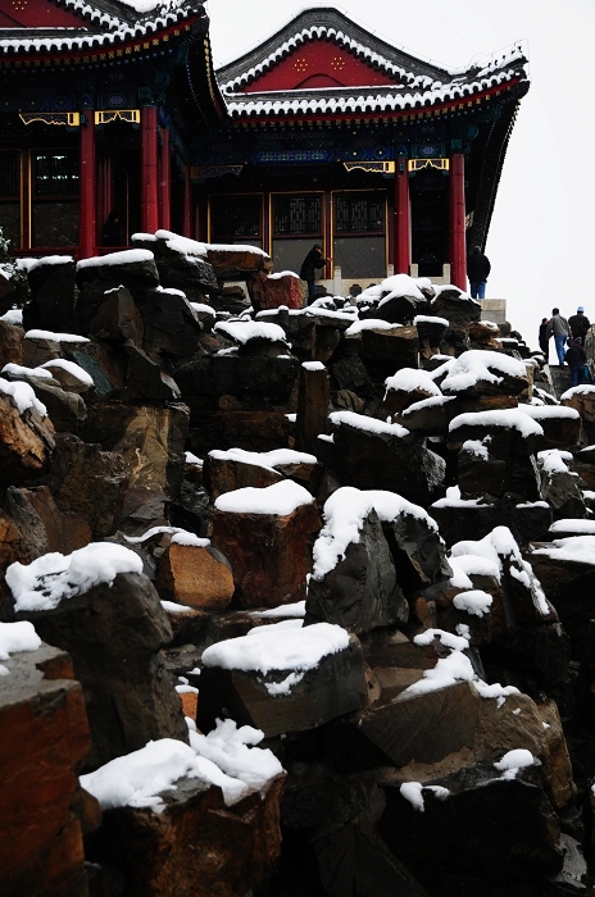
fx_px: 1157
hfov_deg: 28.8
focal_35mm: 46
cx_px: 298
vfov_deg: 42.4
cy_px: 448
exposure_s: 1/320
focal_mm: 31
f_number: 4.5
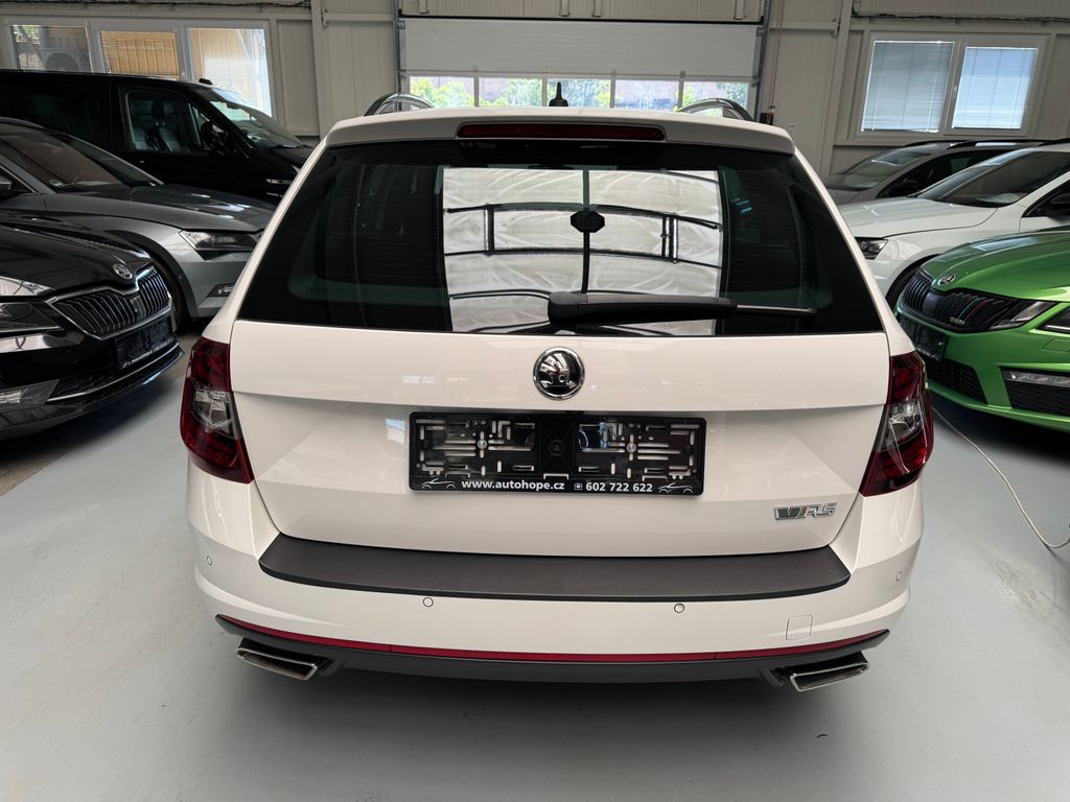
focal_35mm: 24
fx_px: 742
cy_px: 401
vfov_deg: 56.8
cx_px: 535
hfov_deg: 71.6
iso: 64
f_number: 1.78
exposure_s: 1/200
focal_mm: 6.76
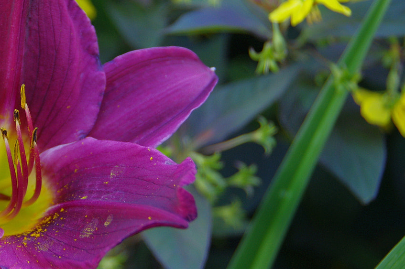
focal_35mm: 240
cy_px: 134
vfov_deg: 5.7
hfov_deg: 8.6
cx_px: 37
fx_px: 2697
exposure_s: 1/40
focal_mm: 85
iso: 200
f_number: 5.6
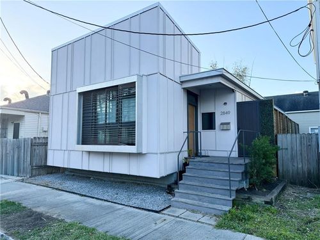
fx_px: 222
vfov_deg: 56.8
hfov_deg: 71.6
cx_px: 160
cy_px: 120
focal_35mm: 24
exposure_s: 1/1618
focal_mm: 6.76
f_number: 1.78
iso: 100
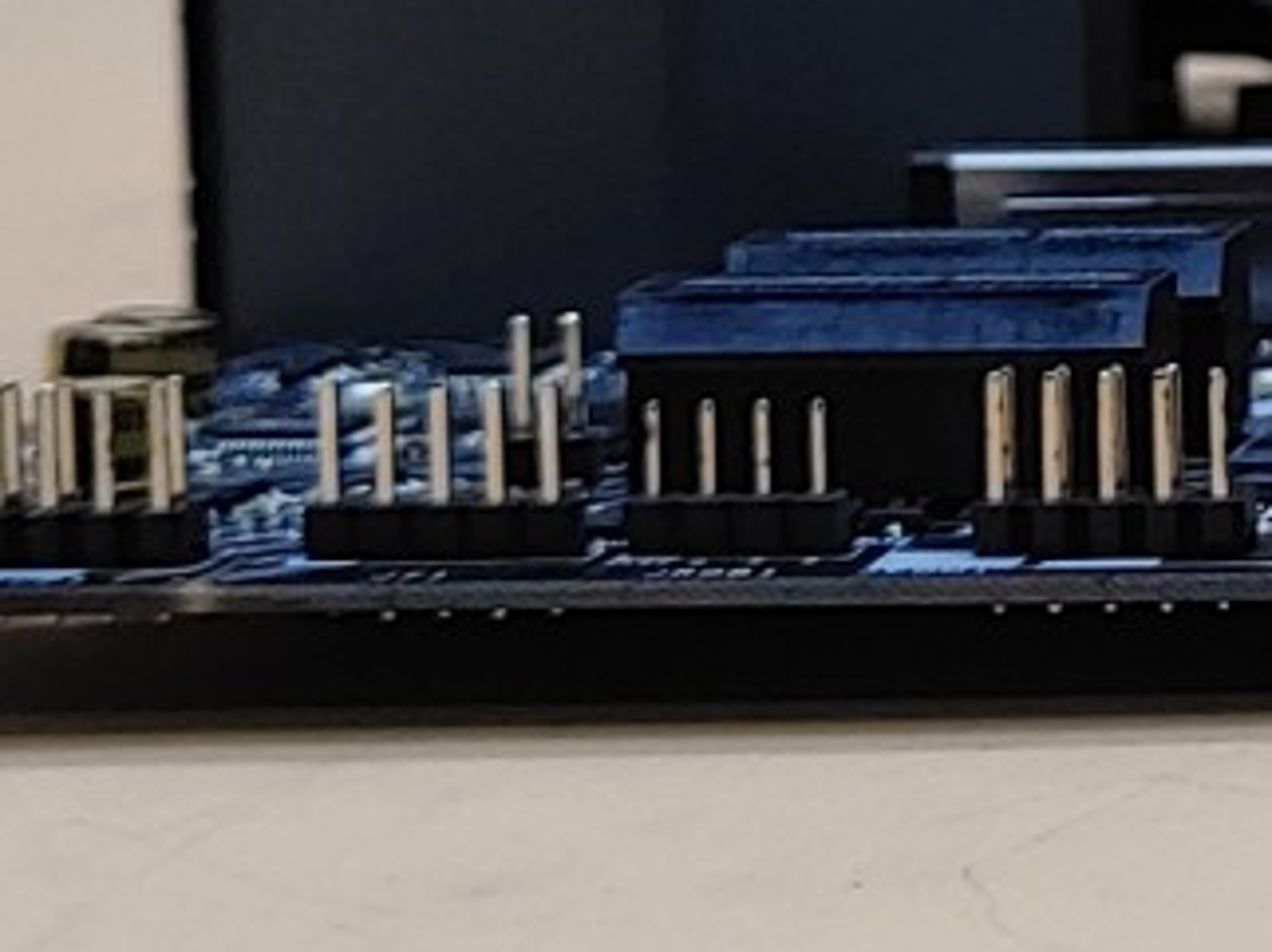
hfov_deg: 11.4
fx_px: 5912
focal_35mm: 161
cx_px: 2303
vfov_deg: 9.1
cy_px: -40
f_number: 1.8
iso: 50
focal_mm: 4.36
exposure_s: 1/177
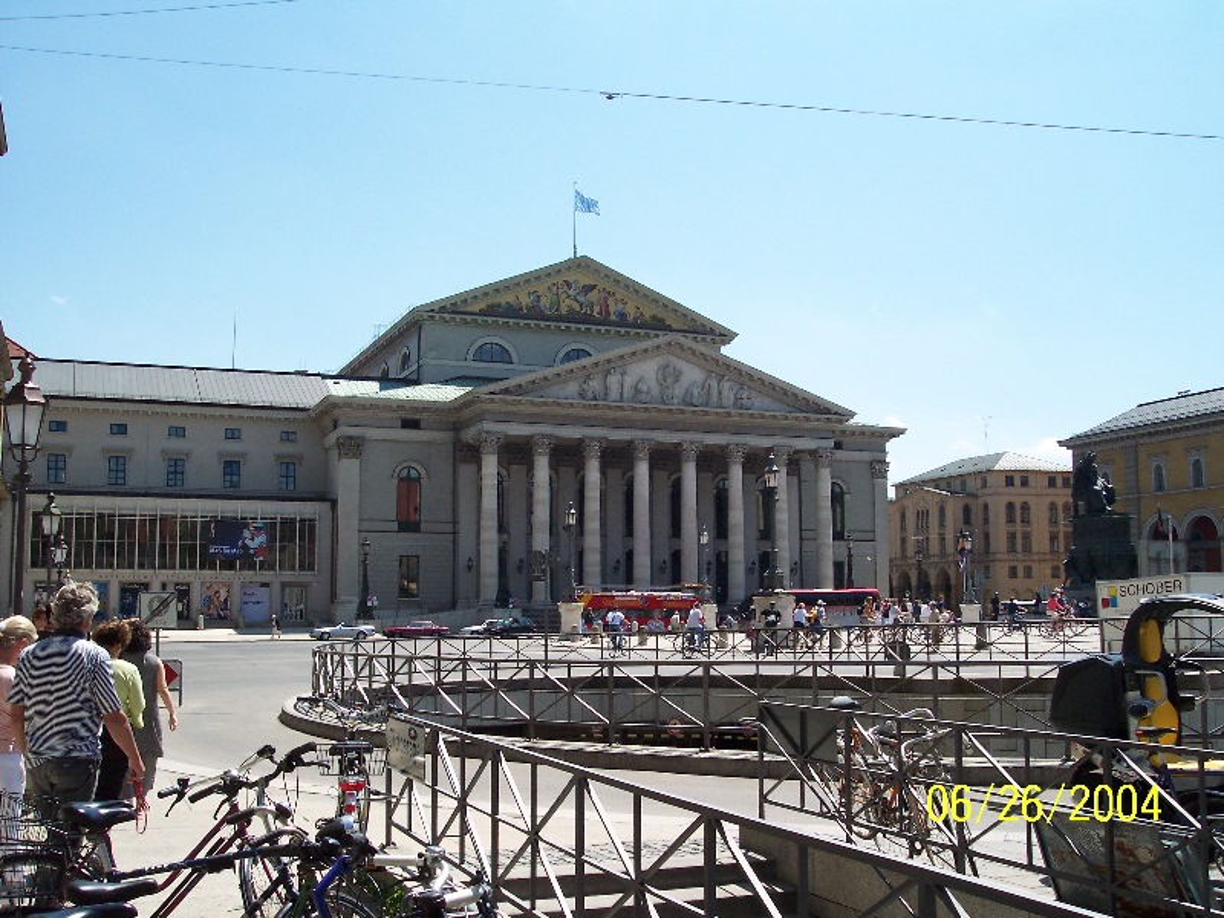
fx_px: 1344
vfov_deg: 37.7
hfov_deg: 49.0
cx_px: 612
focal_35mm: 38
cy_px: 459
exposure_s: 1/700
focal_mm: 8
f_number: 4.8
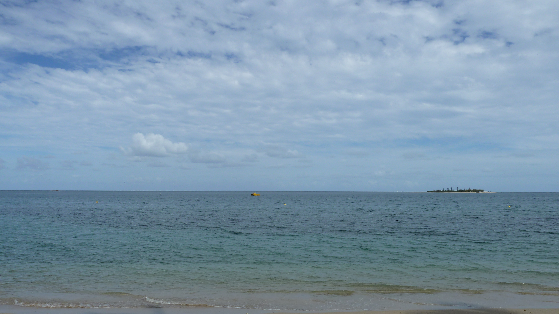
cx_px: 282
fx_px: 415
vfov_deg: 41.1
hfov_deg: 67.9
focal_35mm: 28
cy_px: 205
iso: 80
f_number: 5.6
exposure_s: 1/640
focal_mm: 4.1
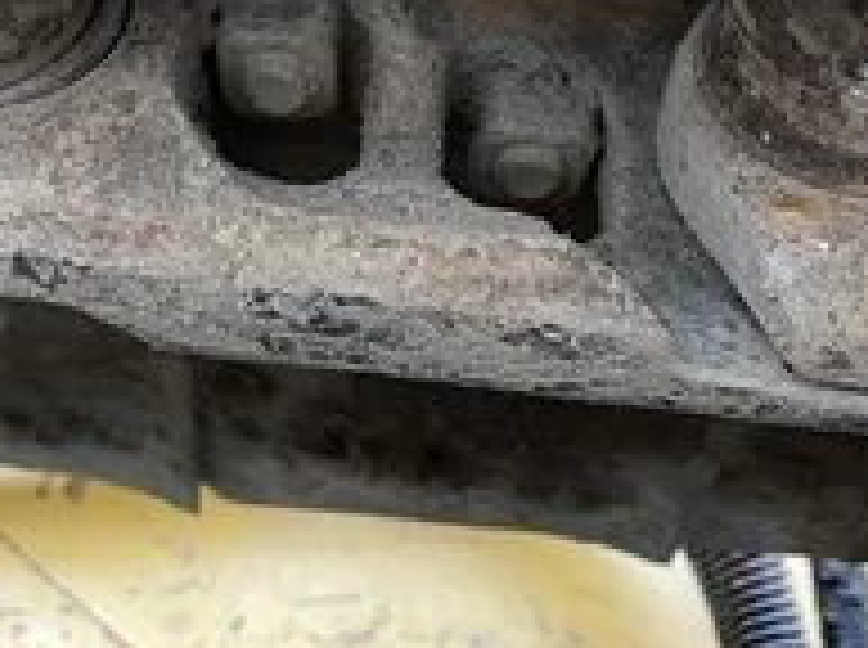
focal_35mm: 54
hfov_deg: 35.4
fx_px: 1352
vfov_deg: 26.8
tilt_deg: +42.0
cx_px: 324
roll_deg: -12.1
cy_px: 225
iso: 125
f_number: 1.6
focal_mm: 5.1
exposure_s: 1/97
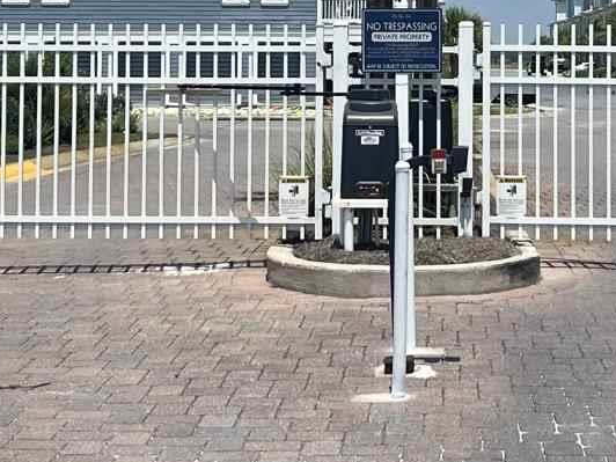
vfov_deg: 14.5
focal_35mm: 100
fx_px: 1780
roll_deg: +0.9
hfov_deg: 19.6
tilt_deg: +3.5
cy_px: -2
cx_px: 408
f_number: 1.6
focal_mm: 5.1
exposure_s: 1/6173
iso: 50
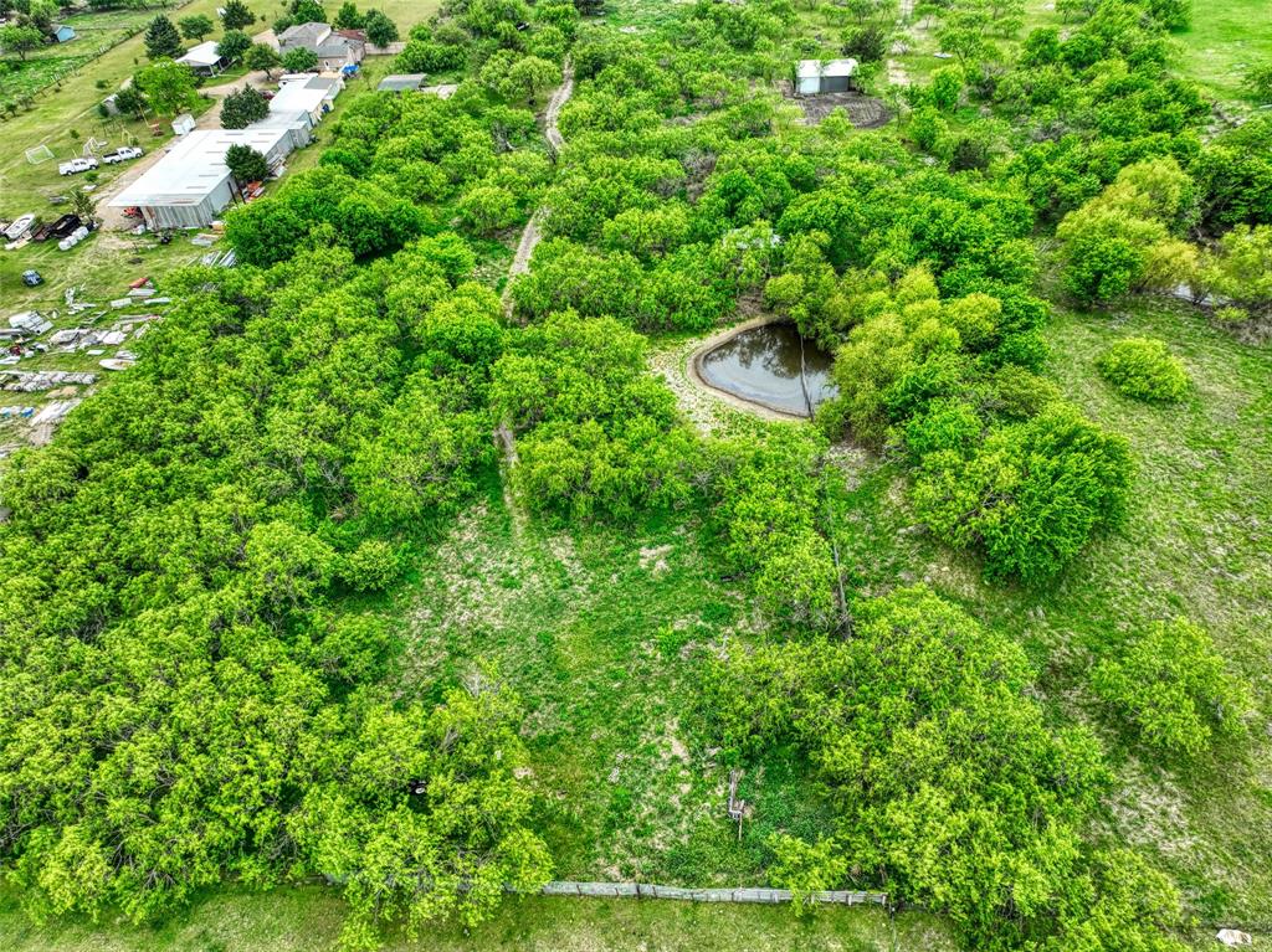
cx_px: 636
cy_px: 476
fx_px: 881
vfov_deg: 56.8
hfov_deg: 71.6
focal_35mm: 24
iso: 100
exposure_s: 1/500
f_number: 2.8
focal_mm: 12.3
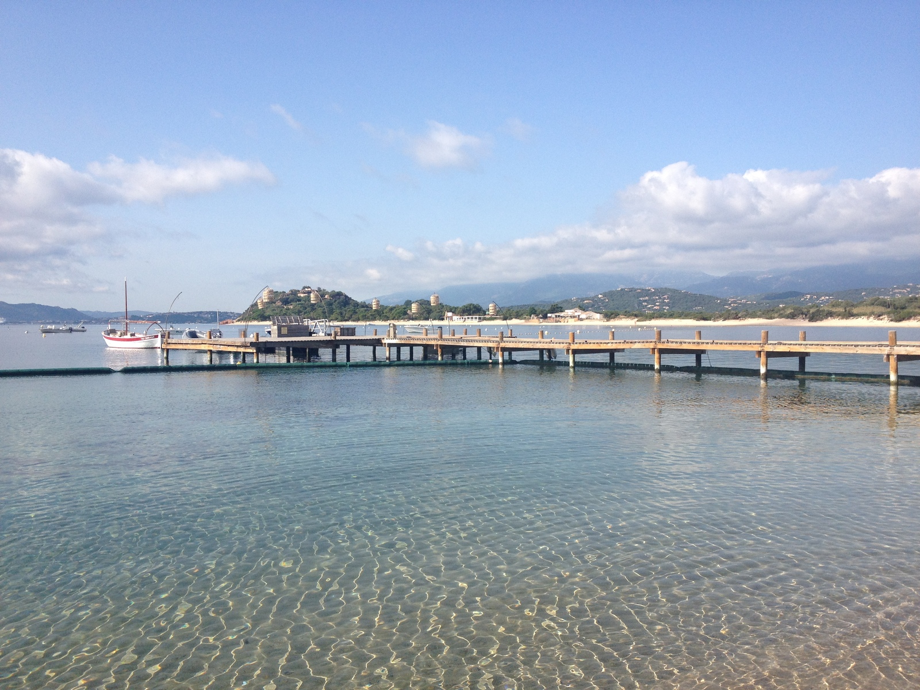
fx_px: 930
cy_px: 345
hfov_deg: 52.6
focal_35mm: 35
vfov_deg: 40.7
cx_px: 460
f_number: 2.4
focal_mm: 4.28
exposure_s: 1/1623
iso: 64
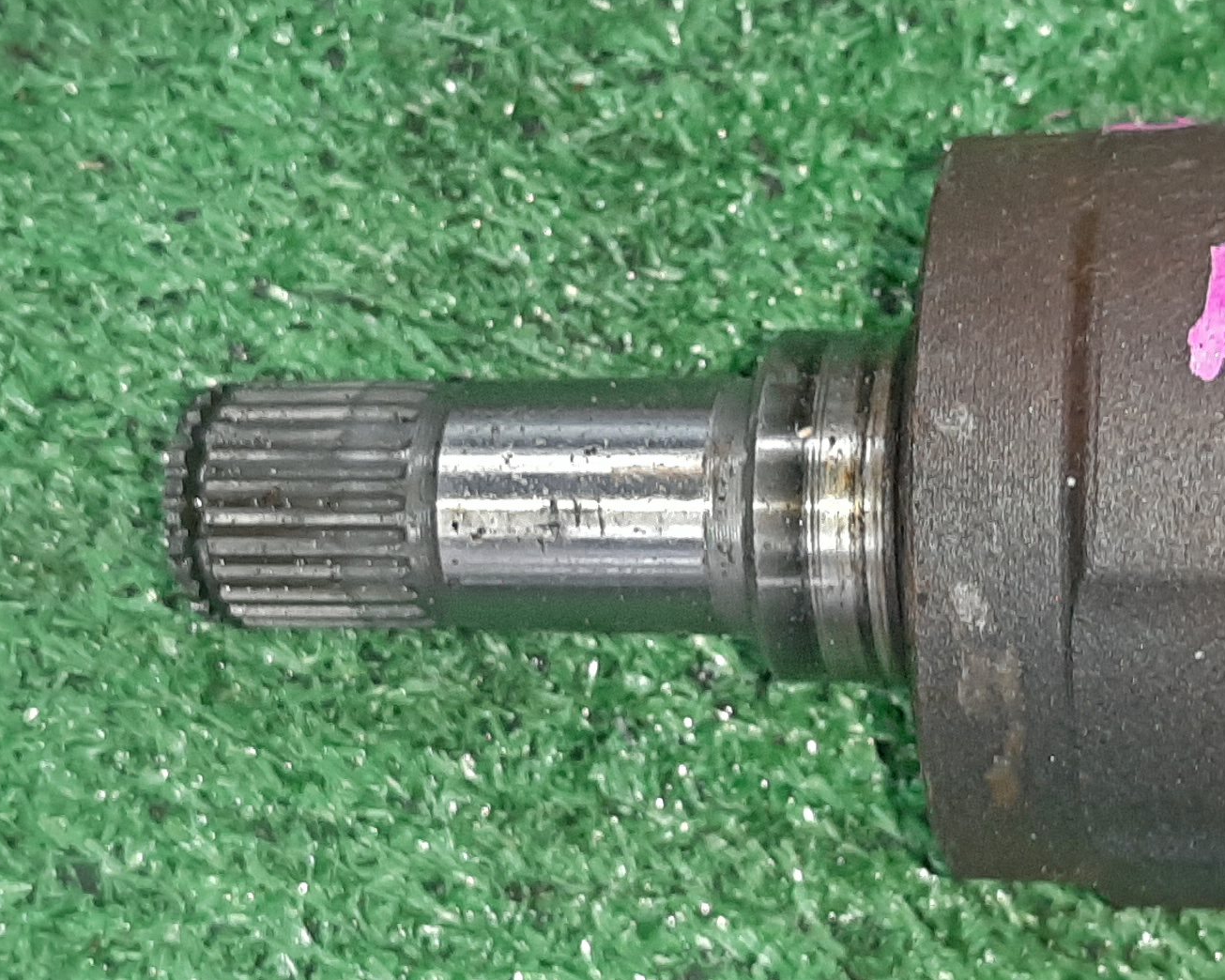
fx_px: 1015
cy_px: 486
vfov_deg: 51.5
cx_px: 630
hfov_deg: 62.2
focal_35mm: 28
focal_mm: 3.93
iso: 199
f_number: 1.7
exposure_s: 1/50
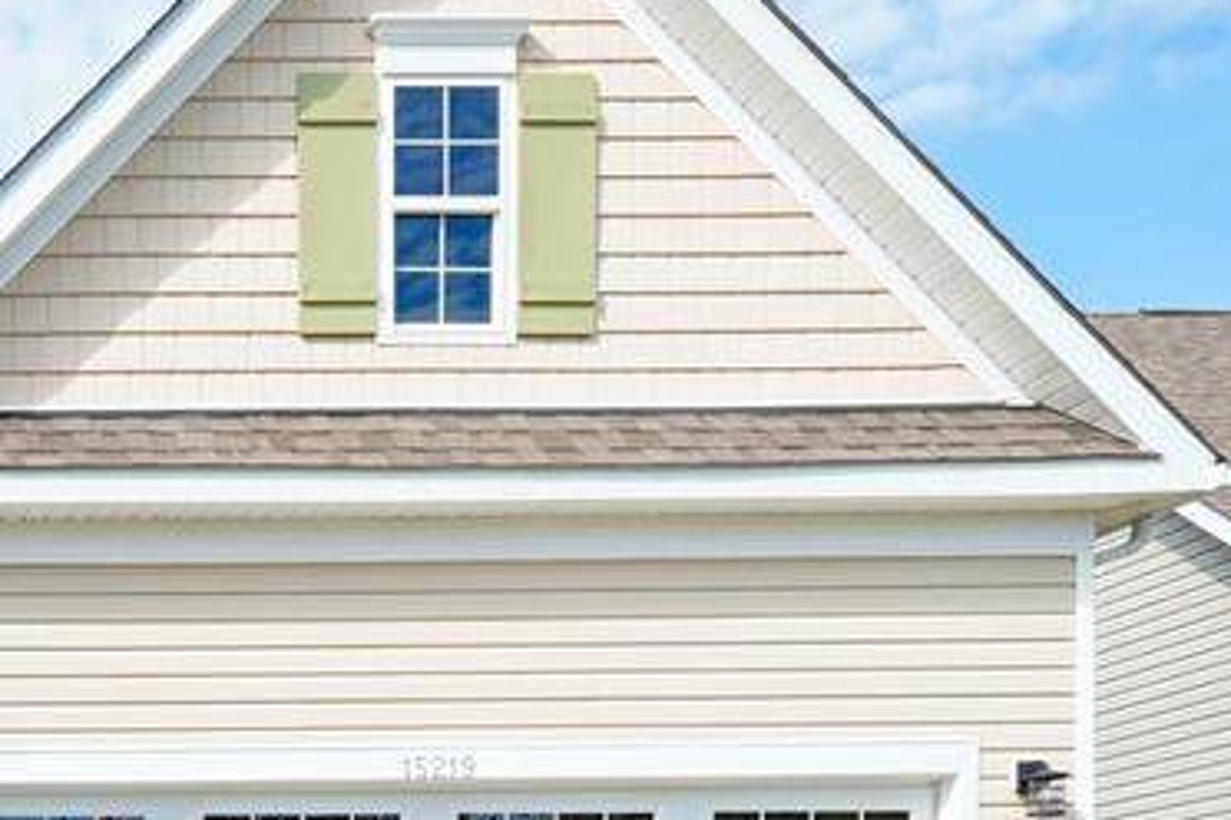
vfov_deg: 20.7
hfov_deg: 29.4
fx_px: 1983
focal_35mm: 58
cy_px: 1144
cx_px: -265
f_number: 7.1
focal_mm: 10
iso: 125
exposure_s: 1/200
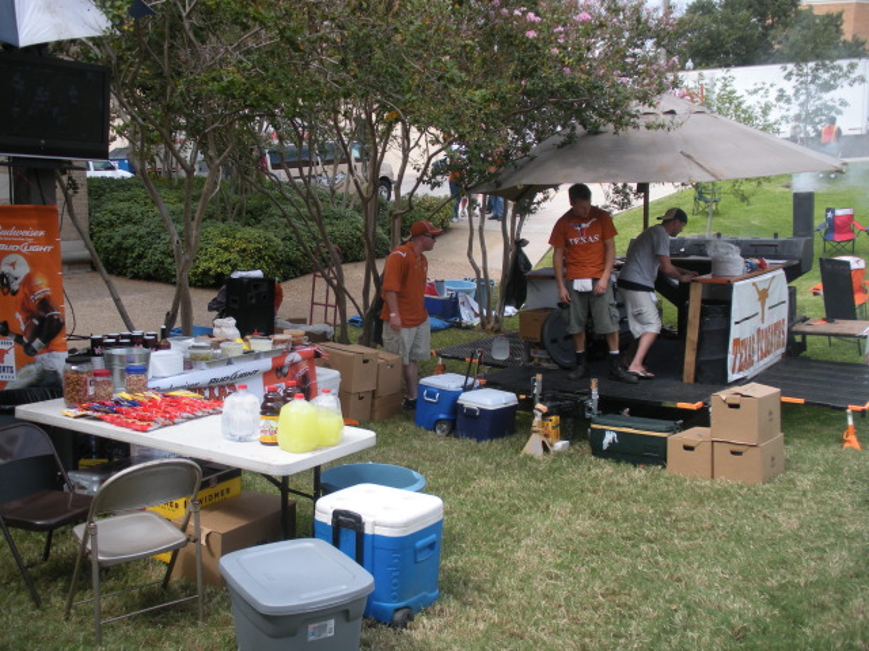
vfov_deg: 39.7
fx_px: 904
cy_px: 326
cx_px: 434
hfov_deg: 51.4
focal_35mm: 36
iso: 64
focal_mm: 6.3
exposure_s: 1/285
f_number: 3.5
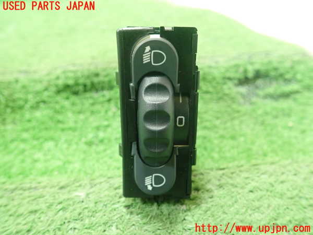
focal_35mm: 30
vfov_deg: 46.8
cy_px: 118
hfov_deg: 60.0
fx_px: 271
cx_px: 156
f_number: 2.3
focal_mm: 5.5
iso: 800
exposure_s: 1/125
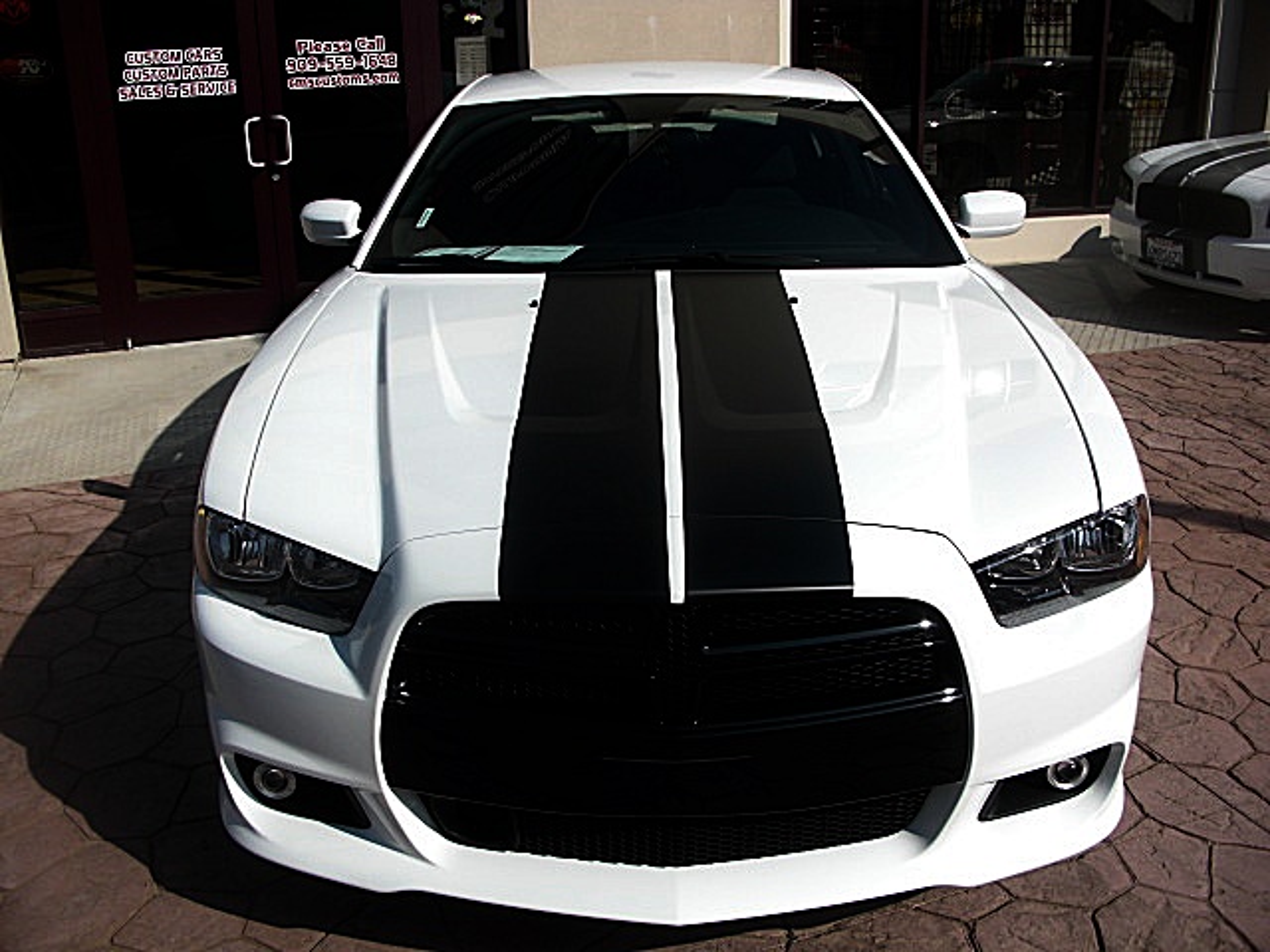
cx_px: 635
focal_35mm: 36
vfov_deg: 39.7
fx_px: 1321
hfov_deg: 51.4
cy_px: 476
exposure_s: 1/200
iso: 50
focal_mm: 6.3
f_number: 7.9
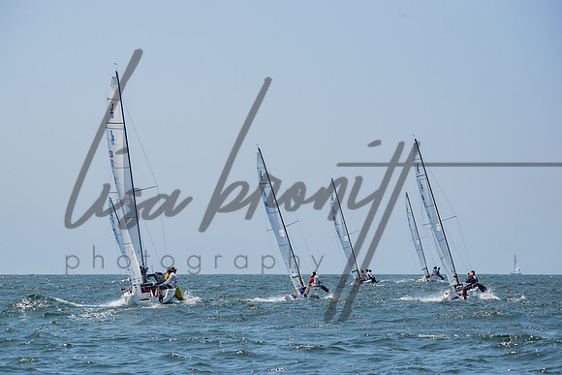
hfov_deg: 14.1
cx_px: 281
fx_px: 2267
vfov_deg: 9.5
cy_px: 188
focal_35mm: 145
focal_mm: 95
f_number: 8
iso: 400
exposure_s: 1/1250
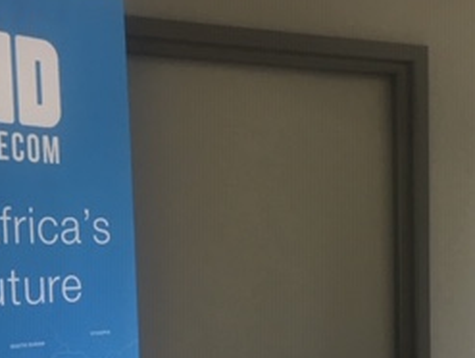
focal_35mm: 75
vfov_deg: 19.4
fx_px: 1031
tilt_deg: -5.3
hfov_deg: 25.1
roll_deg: +1.2
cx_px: 438
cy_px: 318
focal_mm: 4.15
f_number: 2.2
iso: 64
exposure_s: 1/33
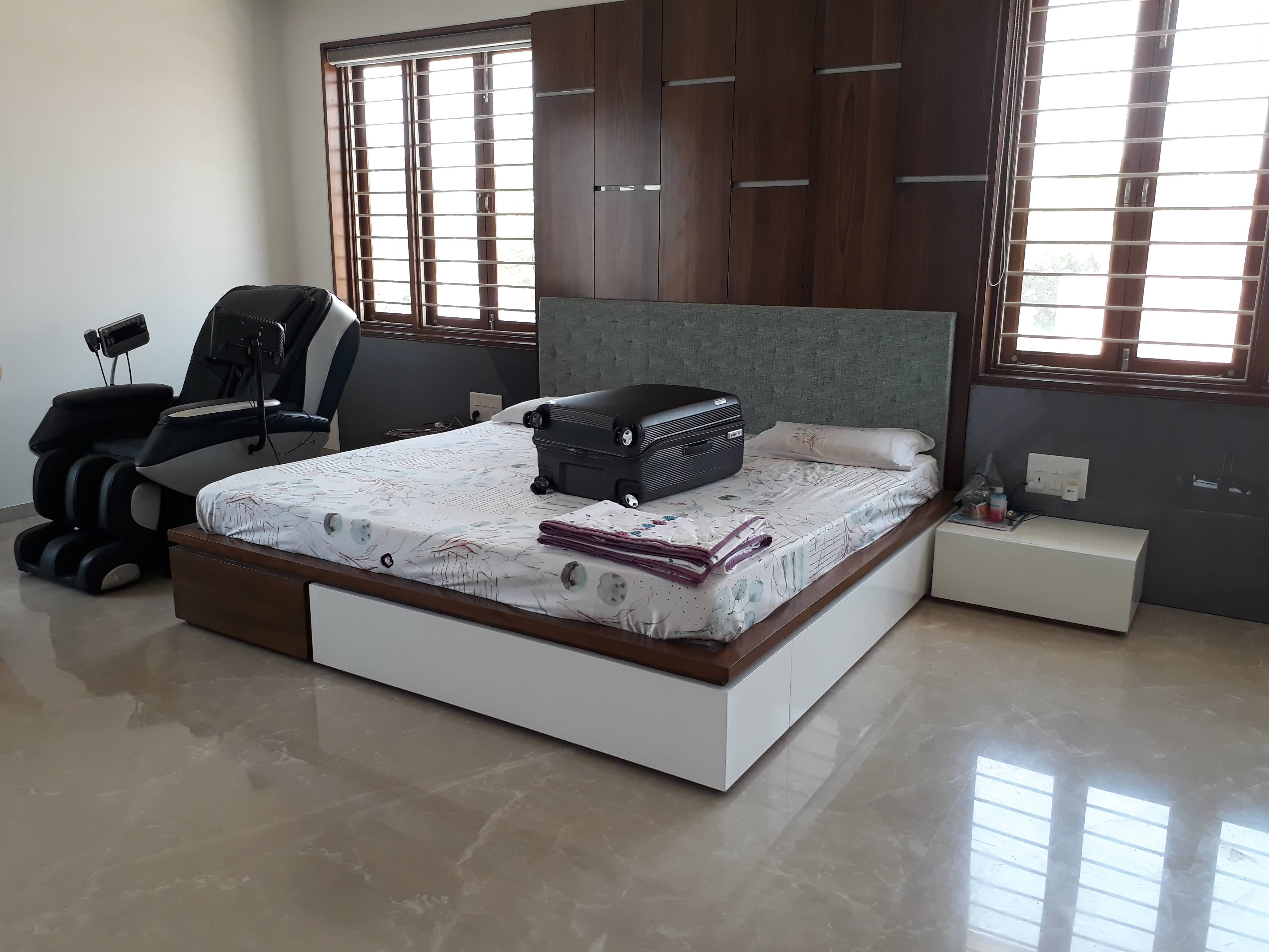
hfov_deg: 65.3
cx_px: 634
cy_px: 476
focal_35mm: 27
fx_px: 990
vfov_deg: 51.4
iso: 80
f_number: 1.9
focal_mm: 3.6
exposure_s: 1/100
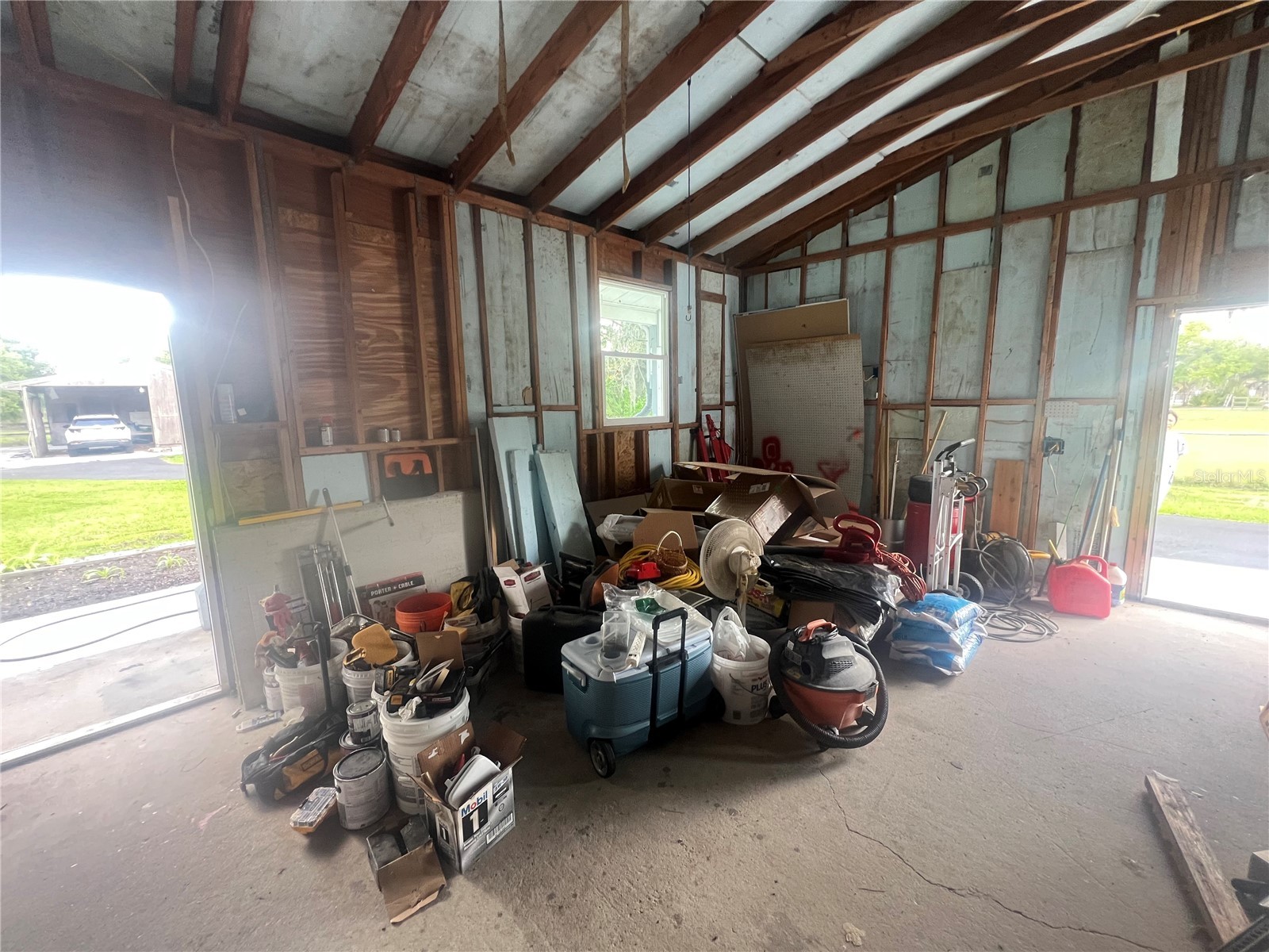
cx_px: 634
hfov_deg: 106.2
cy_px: 476
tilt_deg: -8.9
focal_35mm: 13
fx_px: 477
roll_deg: +0.8
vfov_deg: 89.9
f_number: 1.8
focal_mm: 1.57
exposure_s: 1/62
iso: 250
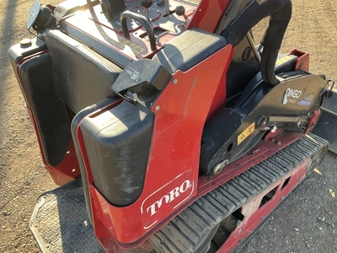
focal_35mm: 29
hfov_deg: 61.7
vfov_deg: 48.2
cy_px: 126
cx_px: 168
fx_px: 282
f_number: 1.8
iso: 20
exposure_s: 1/123
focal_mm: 3
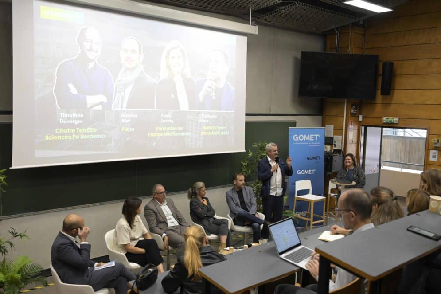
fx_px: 435
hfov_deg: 53.8
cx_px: 216
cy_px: 147
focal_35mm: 36
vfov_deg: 37.3
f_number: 4
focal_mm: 34.5
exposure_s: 1/160
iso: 1800
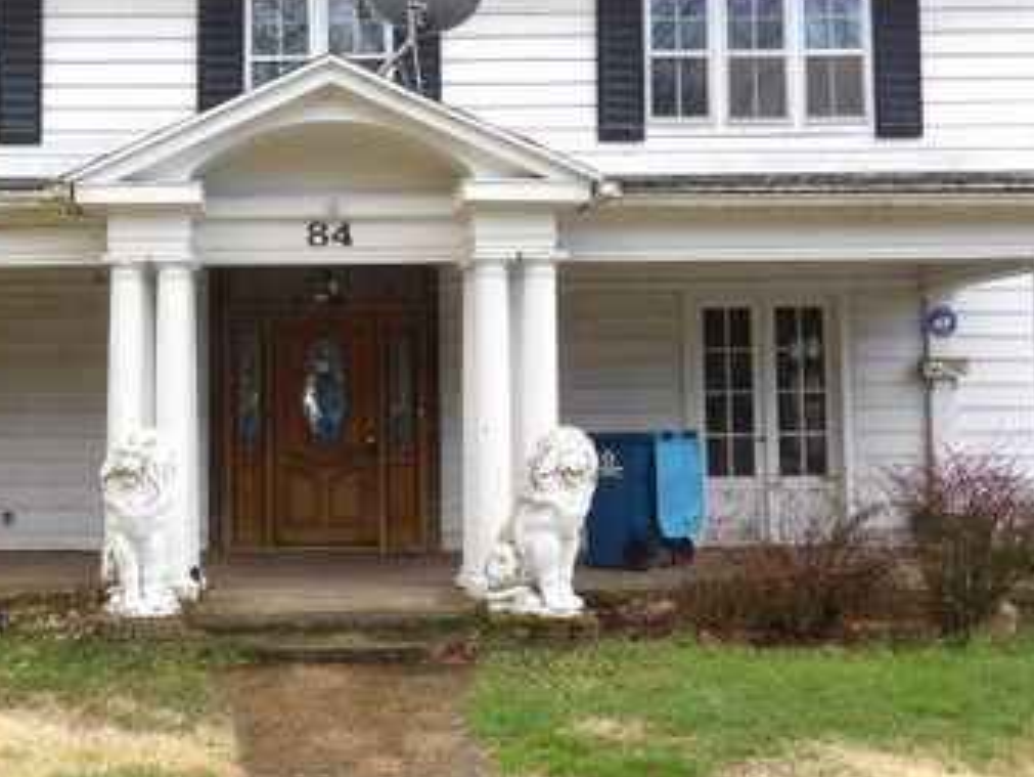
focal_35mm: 49
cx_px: 285
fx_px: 1464
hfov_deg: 38.1
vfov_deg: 29.6
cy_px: 306
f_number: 3.6
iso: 100
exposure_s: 1/84
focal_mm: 5.9
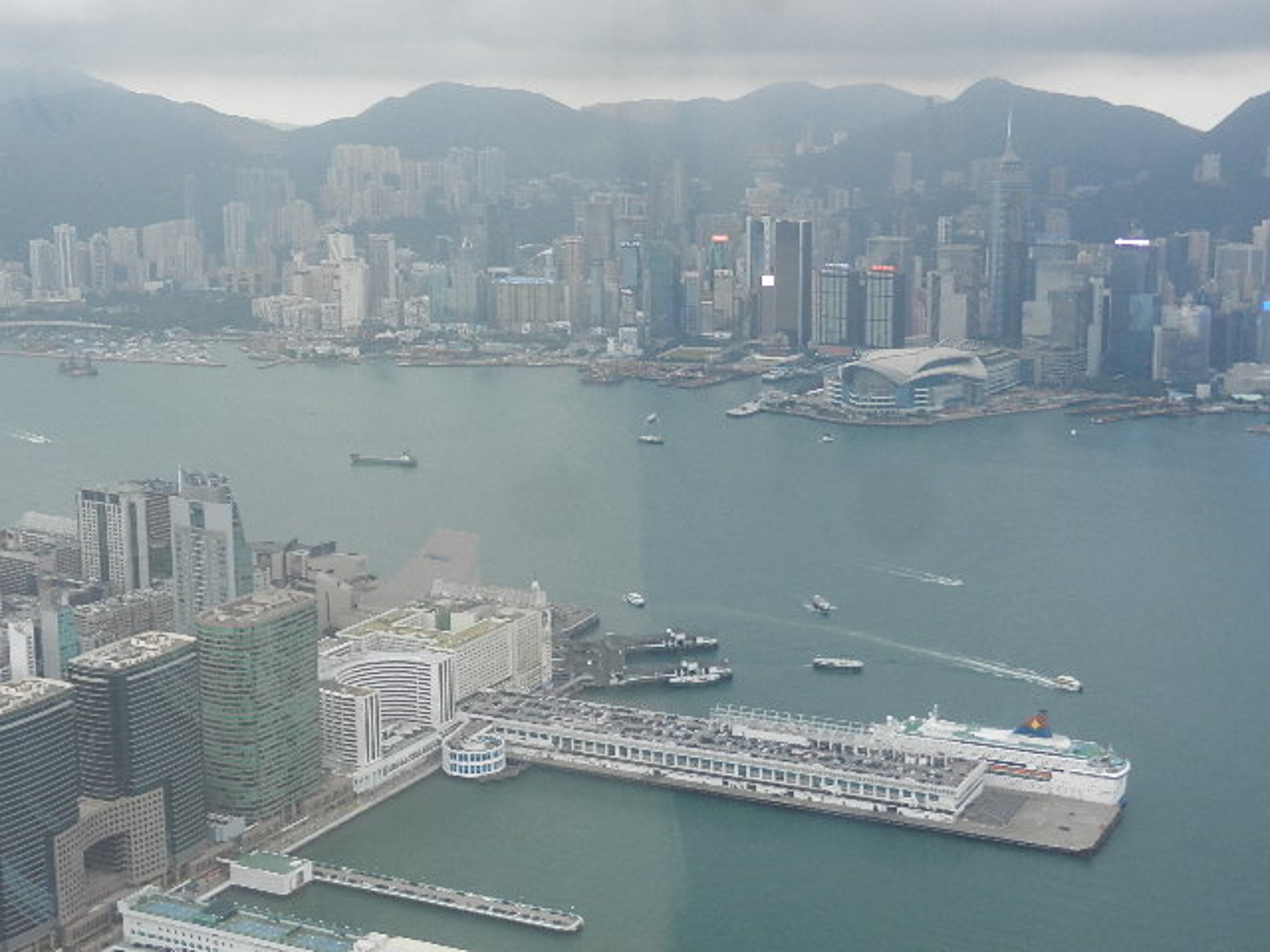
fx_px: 1944
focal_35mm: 53
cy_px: 476
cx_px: 635
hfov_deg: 36.2
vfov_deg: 27.5
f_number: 4.4
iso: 180
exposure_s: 1/30
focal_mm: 9.4
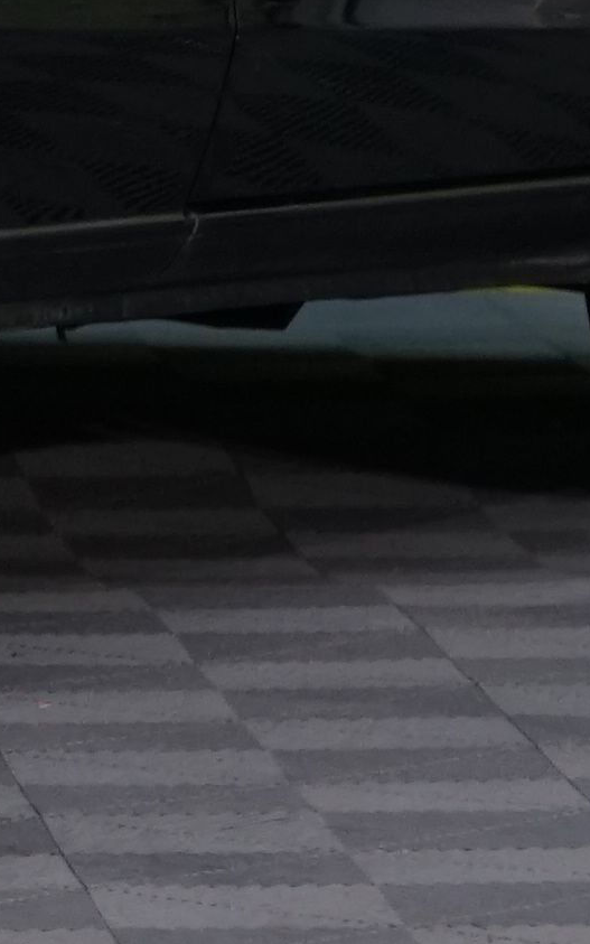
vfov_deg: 4.3
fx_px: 12501
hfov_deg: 2.7
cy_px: -514
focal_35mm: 486
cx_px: -1386
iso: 800
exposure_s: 1/40
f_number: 5.6
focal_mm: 67
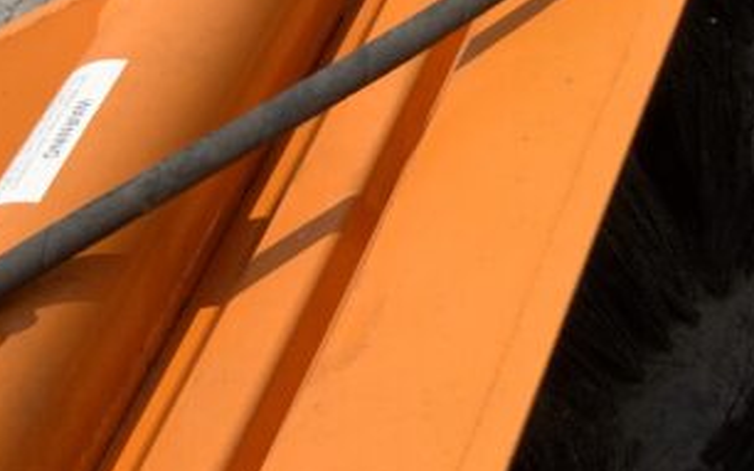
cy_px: 367
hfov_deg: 19.1
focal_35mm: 103
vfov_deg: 12.6
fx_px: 2116
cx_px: 890
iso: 16
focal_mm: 3
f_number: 1.8
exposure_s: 1/2227
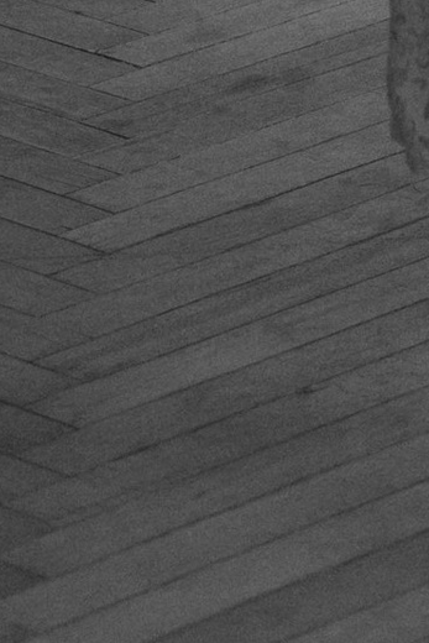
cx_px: 537
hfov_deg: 4.1
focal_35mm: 332
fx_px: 5930
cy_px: -680
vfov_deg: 6.0
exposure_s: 1/250
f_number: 2.8
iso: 320
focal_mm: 45
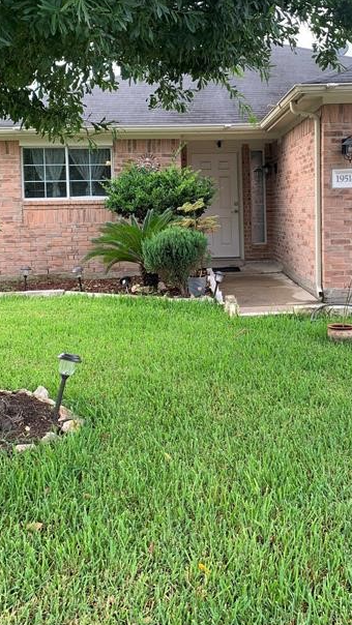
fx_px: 597
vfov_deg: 54.7
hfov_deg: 32.6
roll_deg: +0.8
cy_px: 238
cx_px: 228
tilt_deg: -1.5
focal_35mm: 36
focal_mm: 4.25
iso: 25
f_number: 1.8
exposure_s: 1/187
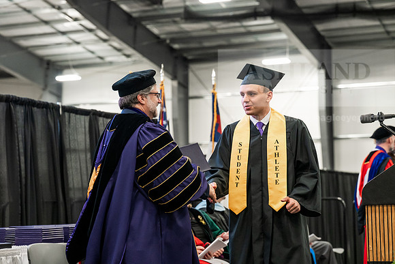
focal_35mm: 82
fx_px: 900
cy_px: 132
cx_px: 198
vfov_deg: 16.7
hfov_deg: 24.8
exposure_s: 1/200
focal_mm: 82
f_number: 4
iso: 4000
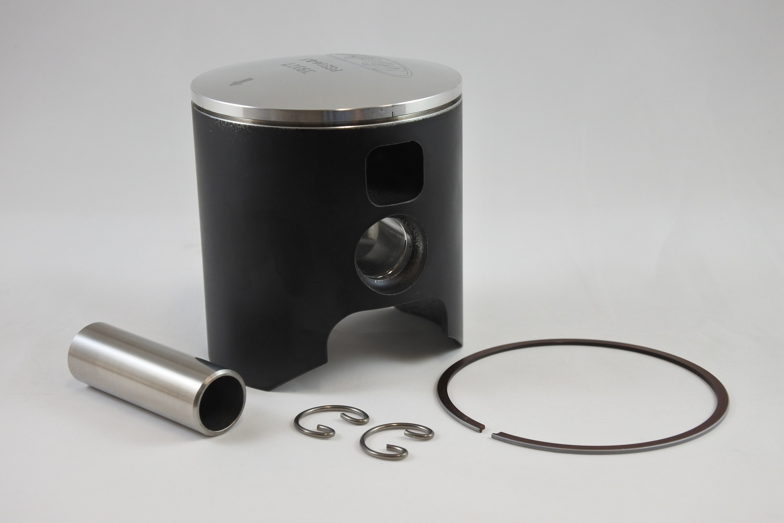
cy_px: 262
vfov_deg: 22.3
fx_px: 1328
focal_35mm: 61
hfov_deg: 32.9
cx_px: 392
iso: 500
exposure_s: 1/125
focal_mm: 22.7
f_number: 5
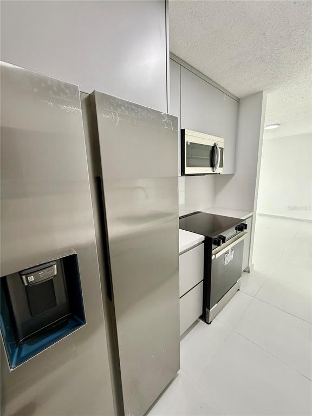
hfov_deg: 85.7
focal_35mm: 14
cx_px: 156
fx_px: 168
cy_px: 208
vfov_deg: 102.1
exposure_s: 1/60
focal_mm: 2.22
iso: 250
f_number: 2.2
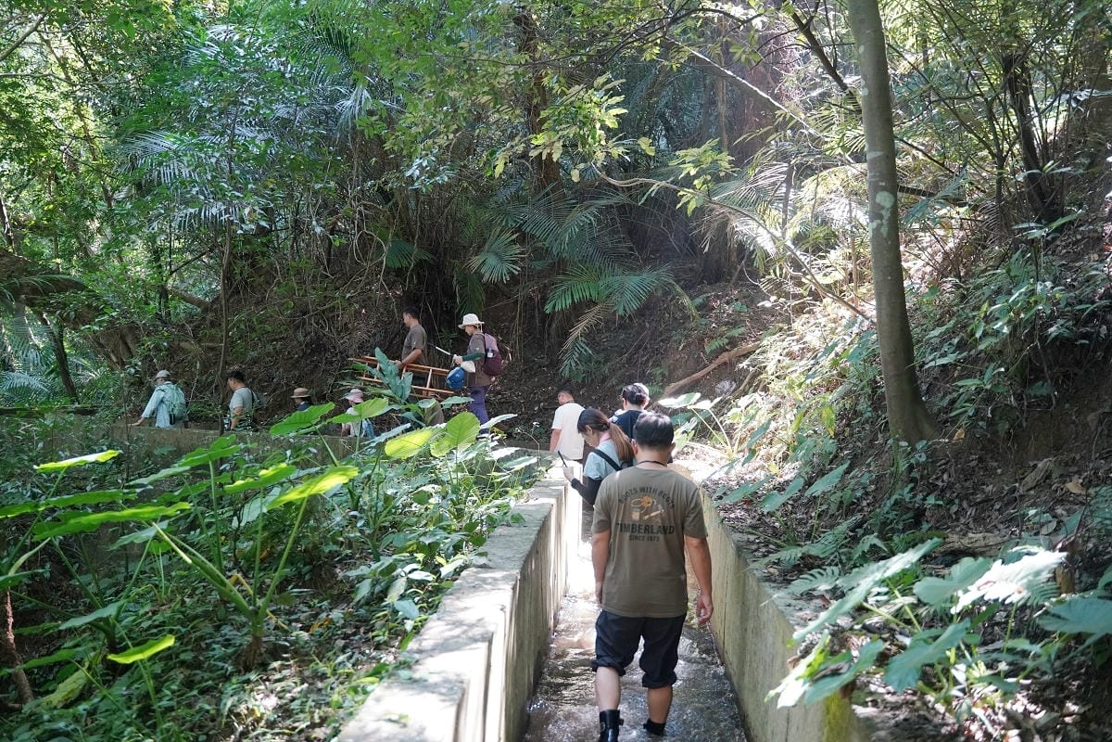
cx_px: 556
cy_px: 371
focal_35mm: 28
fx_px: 865
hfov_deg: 65.5
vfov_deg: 46.4
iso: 2000
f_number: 2.8
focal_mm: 28
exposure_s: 1/160
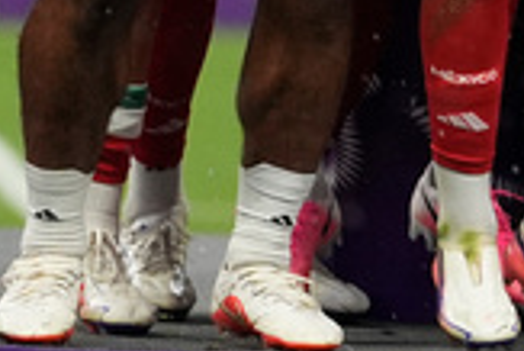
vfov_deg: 1.1
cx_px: 1016
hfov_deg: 1.6
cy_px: -589
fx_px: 18254
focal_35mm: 1253
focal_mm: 200
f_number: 2.8
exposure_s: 1/1250
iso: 2000
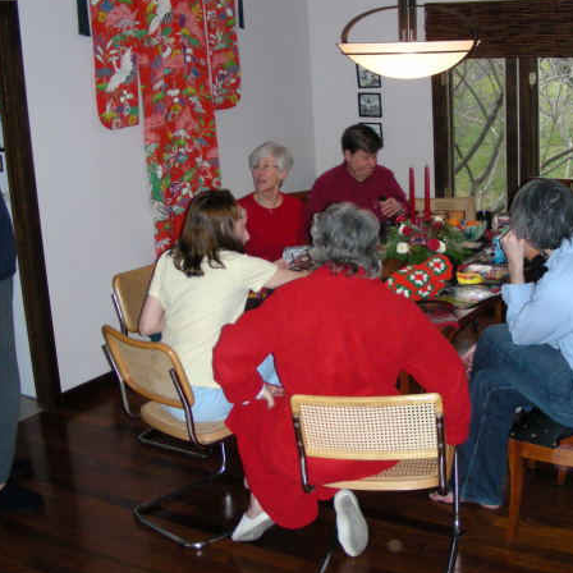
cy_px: 290
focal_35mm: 48
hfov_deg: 35.3
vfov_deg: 35.4
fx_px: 899
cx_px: 315
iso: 263
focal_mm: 6.3
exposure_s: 1/60
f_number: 3.5
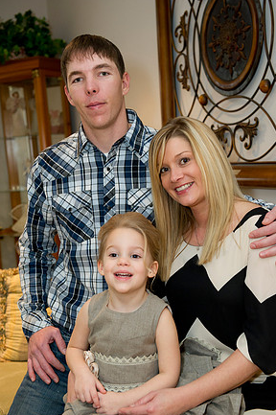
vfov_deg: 36.9
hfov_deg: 25.0
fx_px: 622
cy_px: 214
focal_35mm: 54
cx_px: 142
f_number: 4
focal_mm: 52
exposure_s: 1/80
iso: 1250
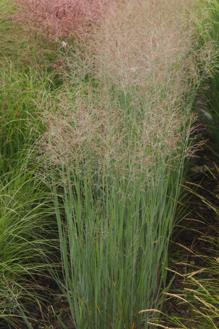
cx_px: 123
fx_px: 882
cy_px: 183
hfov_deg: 14.2
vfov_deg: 21.1
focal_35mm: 97
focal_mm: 55
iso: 1250
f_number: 13
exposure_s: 1/100
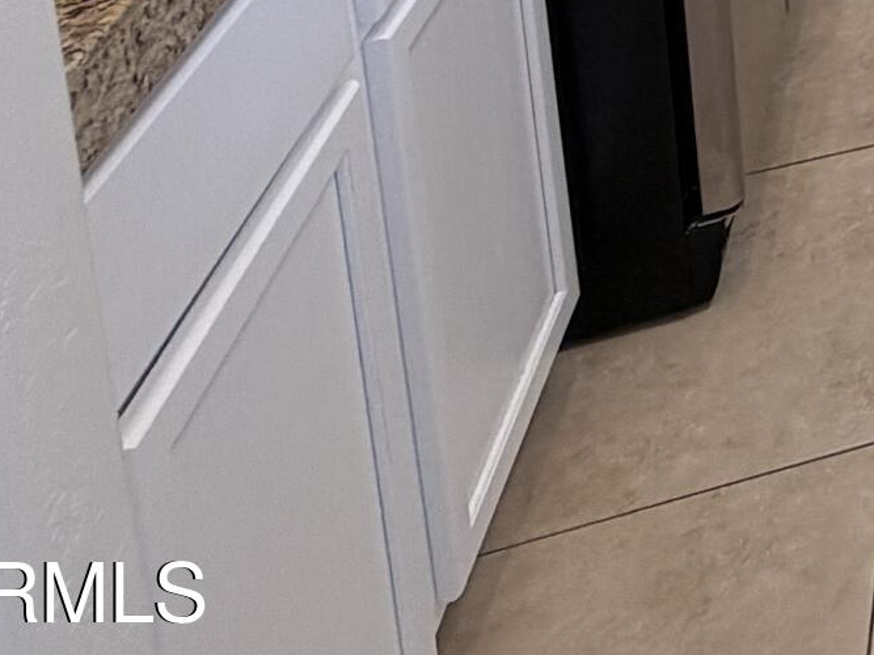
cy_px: -745
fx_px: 1590
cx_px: 1677
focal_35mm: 63
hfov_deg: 19.7
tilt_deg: -7.9
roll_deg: +0.1
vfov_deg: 16.3
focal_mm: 2.22
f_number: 2.2
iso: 100
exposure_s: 1/120
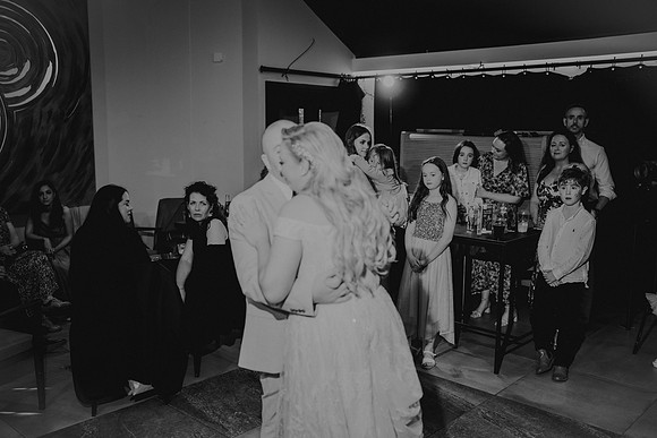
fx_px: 639
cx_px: 328
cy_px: 219
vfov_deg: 37.9
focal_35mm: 35
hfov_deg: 54.4
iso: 200
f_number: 2
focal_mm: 35
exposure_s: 1/200
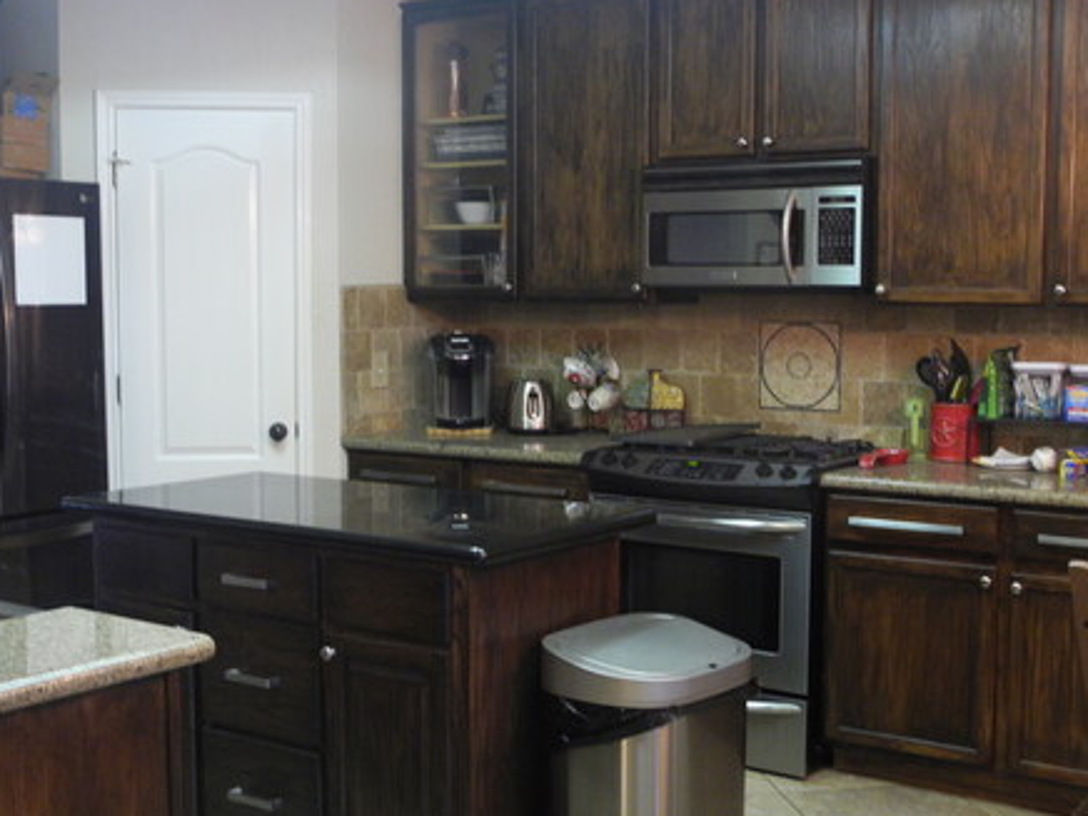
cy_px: 449
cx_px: 509
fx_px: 1477
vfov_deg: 30.9
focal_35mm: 47
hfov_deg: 40.4
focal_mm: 6.8
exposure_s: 1/14.4
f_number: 2.8
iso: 400
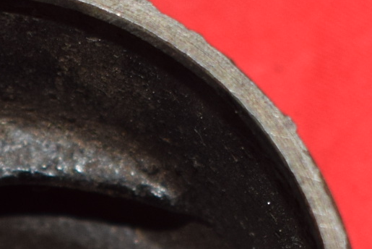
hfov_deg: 6.7
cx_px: 0
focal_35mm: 305
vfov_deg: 4.5
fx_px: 3152
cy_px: 494
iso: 400
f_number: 5.6
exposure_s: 1/125
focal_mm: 35
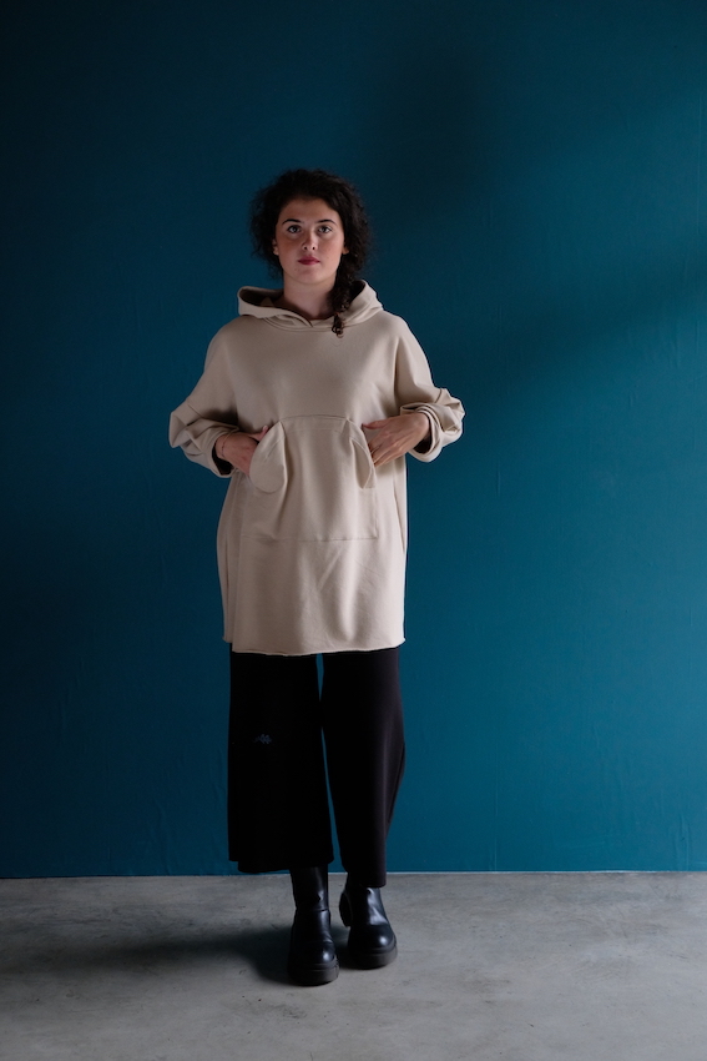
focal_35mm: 40
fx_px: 1178
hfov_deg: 33.4
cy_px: 530
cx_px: 354
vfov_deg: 48.5
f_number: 4
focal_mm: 26.5
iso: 1000
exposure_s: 1/60
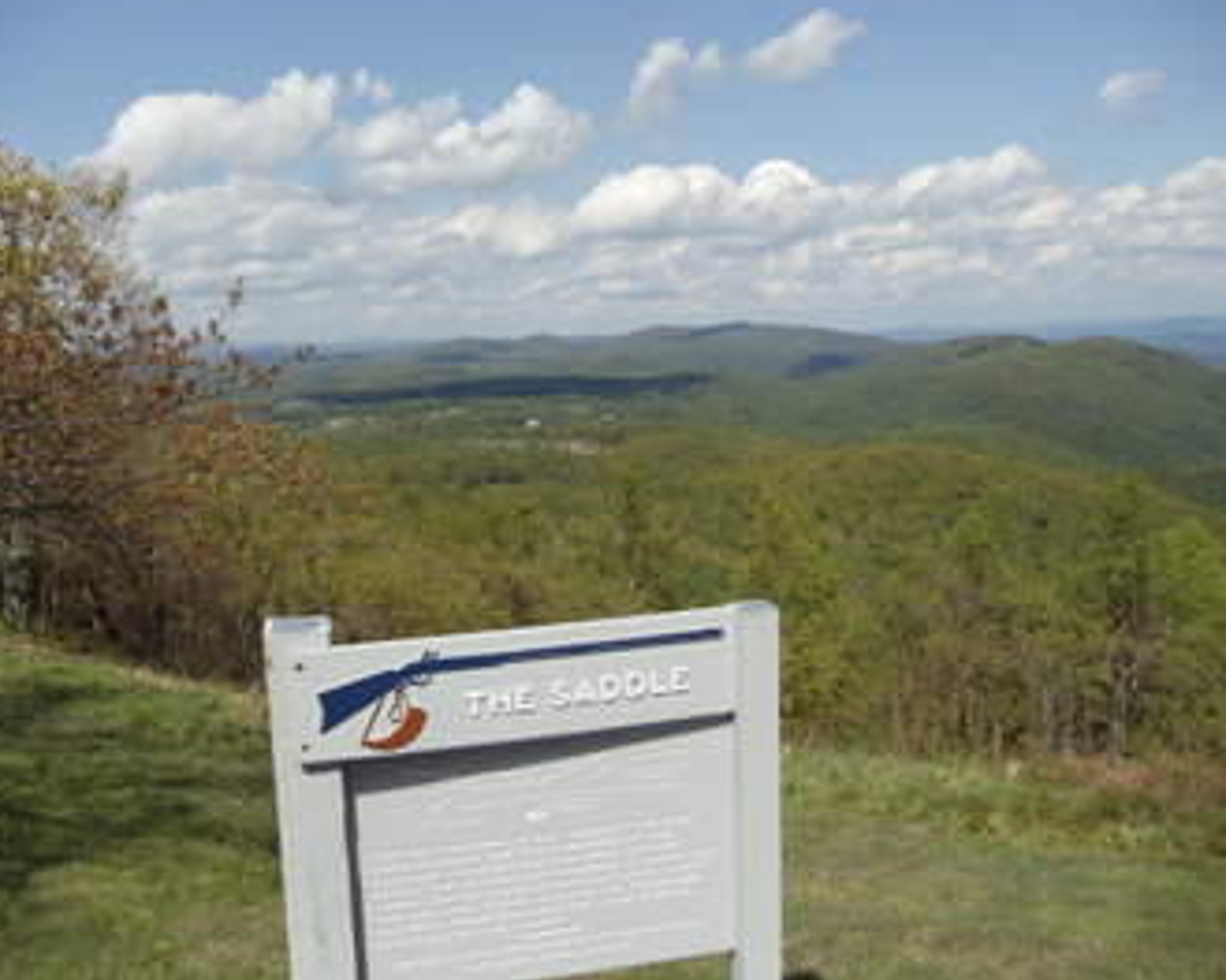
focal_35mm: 47
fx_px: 1705
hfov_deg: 39.5
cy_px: 481
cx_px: 585
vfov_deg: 32.1
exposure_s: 1/400
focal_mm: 6
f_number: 7.1
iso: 100
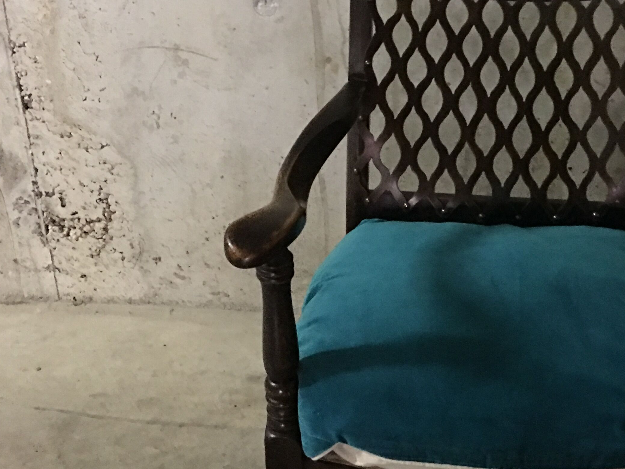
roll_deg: -2.8
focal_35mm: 56
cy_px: 275
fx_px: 1011
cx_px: 465
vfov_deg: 26.1
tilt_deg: -29.6
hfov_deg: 33.7
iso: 160
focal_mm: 4.15
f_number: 2.2
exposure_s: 1/4
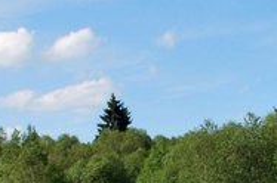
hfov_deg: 13.8
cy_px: 218
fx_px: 1137
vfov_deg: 9.1
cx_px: 207
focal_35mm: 148
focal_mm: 18
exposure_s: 1/160
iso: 200
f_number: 16
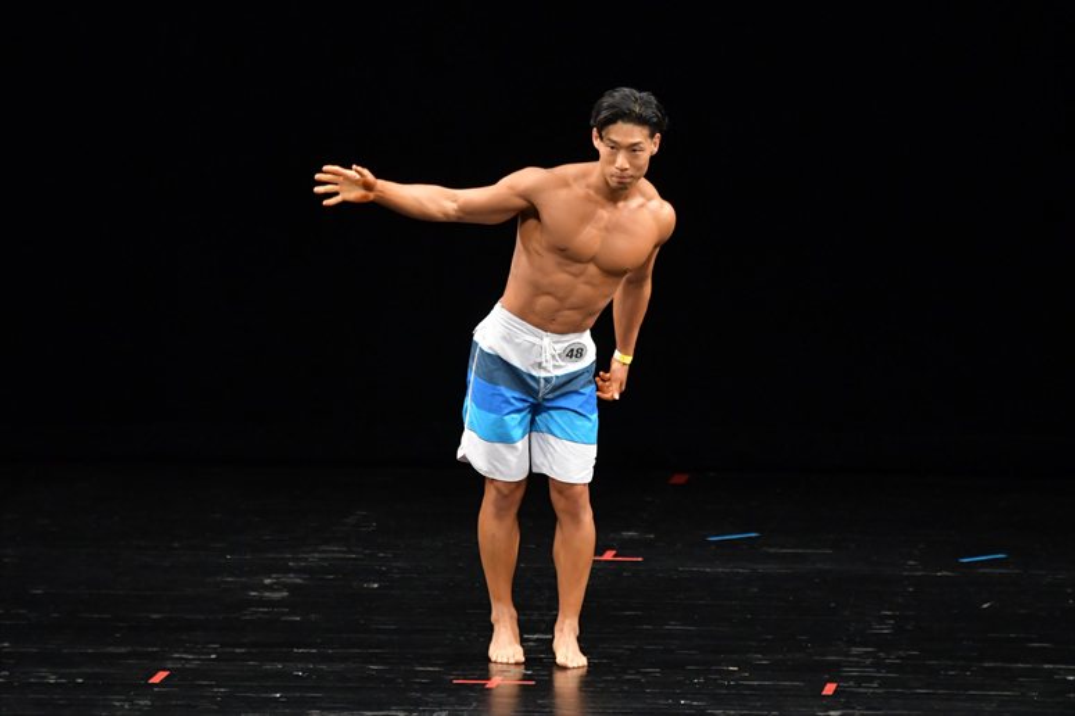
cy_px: 358
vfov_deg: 4.6
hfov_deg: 6.9
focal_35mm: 300
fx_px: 8954
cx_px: 538
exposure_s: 1/400
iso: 3200
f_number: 5.6
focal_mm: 200
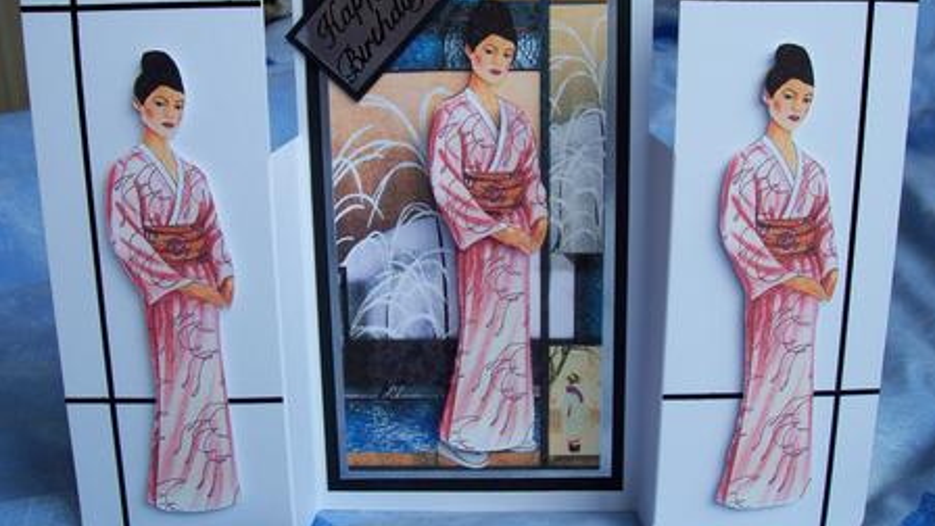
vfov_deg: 26.0
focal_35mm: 46
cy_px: 246
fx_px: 1140
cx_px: 468
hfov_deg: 44.6
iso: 80
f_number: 2.9
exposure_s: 1/170
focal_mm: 7
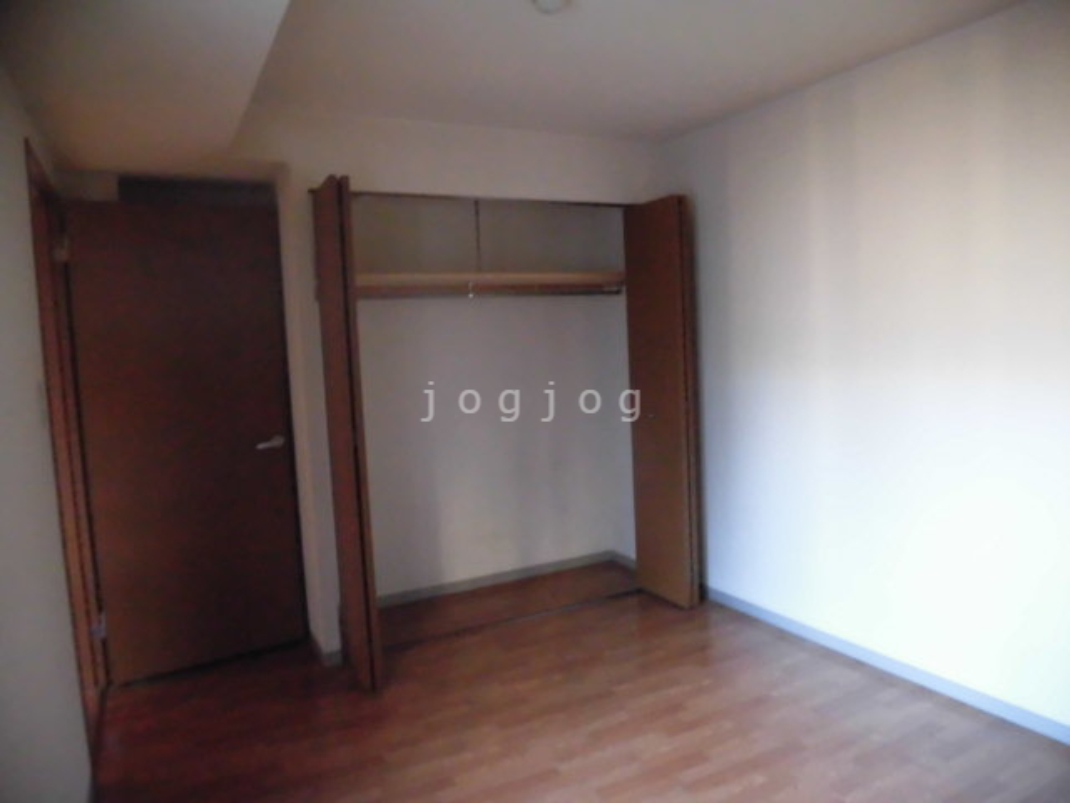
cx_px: 535
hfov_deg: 71.6
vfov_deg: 56.8
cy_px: 402
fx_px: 742
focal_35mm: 24
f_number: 3.1
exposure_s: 1/8
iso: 800
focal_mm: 4.3
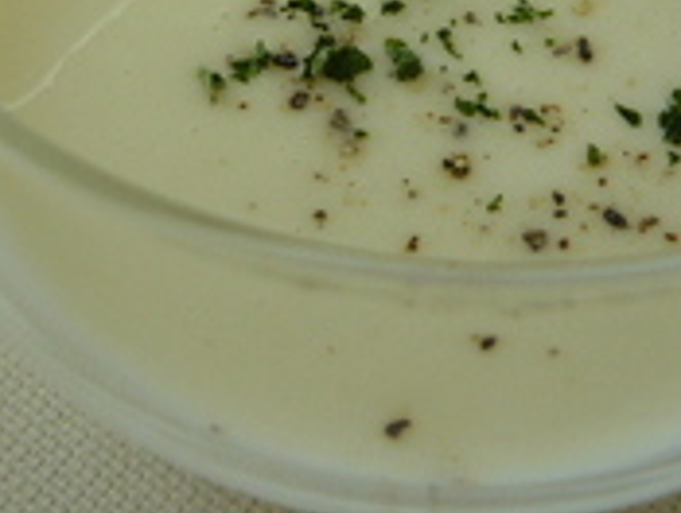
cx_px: 346
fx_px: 1557
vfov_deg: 17.9
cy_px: -95
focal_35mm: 79
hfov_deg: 24.7
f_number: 2.8
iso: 100
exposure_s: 1/80
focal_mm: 5.5
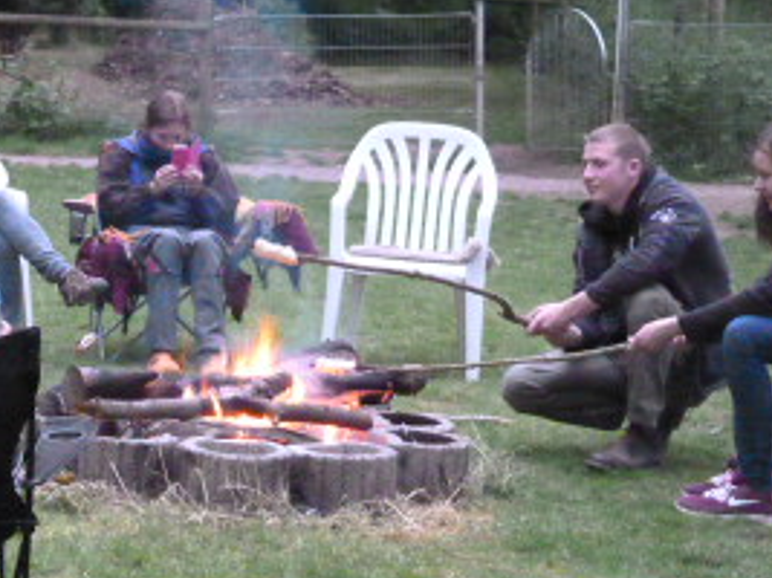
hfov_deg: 12.9
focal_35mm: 151
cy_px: 269
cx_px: -17
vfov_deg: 9.8
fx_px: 3366
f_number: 3.3
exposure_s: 1/15
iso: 1600
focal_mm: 11.3
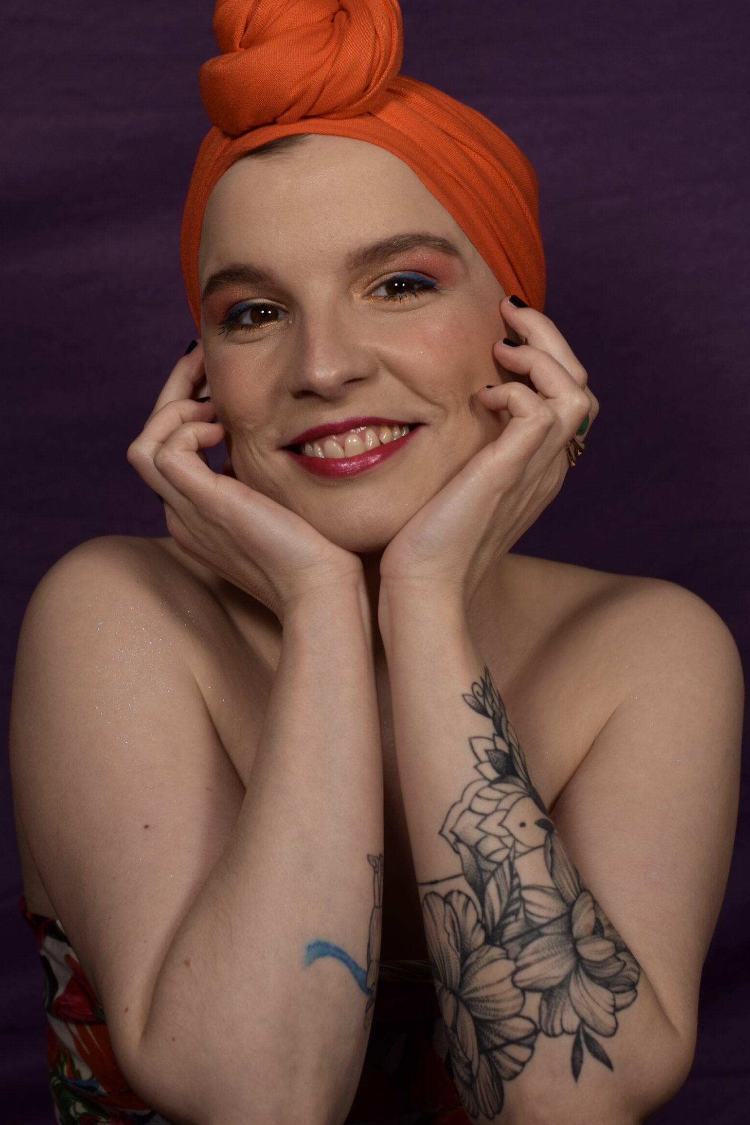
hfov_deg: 16.5
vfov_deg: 24.5
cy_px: 507
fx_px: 2594
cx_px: 378
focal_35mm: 83
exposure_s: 1/100
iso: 200
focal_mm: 50
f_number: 5
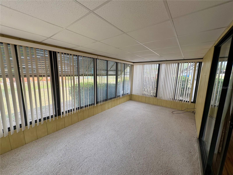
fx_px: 94
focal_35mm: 14
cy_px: 88
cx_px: 116
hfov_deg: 102.1
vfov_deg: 85.7
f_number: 2.2
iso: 40
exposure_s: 1/106
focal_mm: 2.22
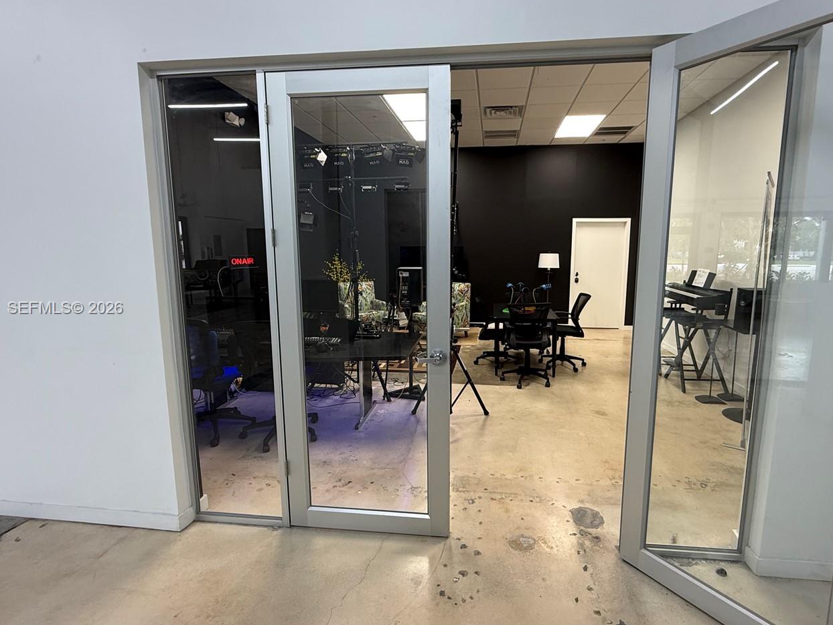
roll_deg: +0.2
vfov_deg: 71.6
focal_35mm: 18
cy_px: 309
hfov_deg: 87.6
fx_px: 433
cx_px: 450
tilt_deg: -7.3
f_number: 2.2
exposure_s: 1/60
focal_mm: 2.22
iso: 200
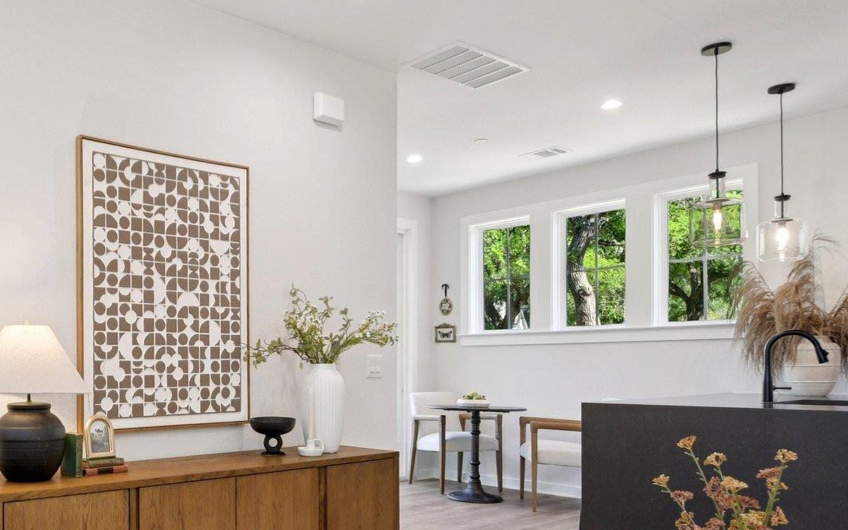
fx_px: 693
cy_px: 337
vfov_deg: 41.5
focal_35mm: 30
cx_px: 152
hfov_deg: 57.5
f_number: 8
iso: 400
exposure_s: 1/15
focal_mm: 10
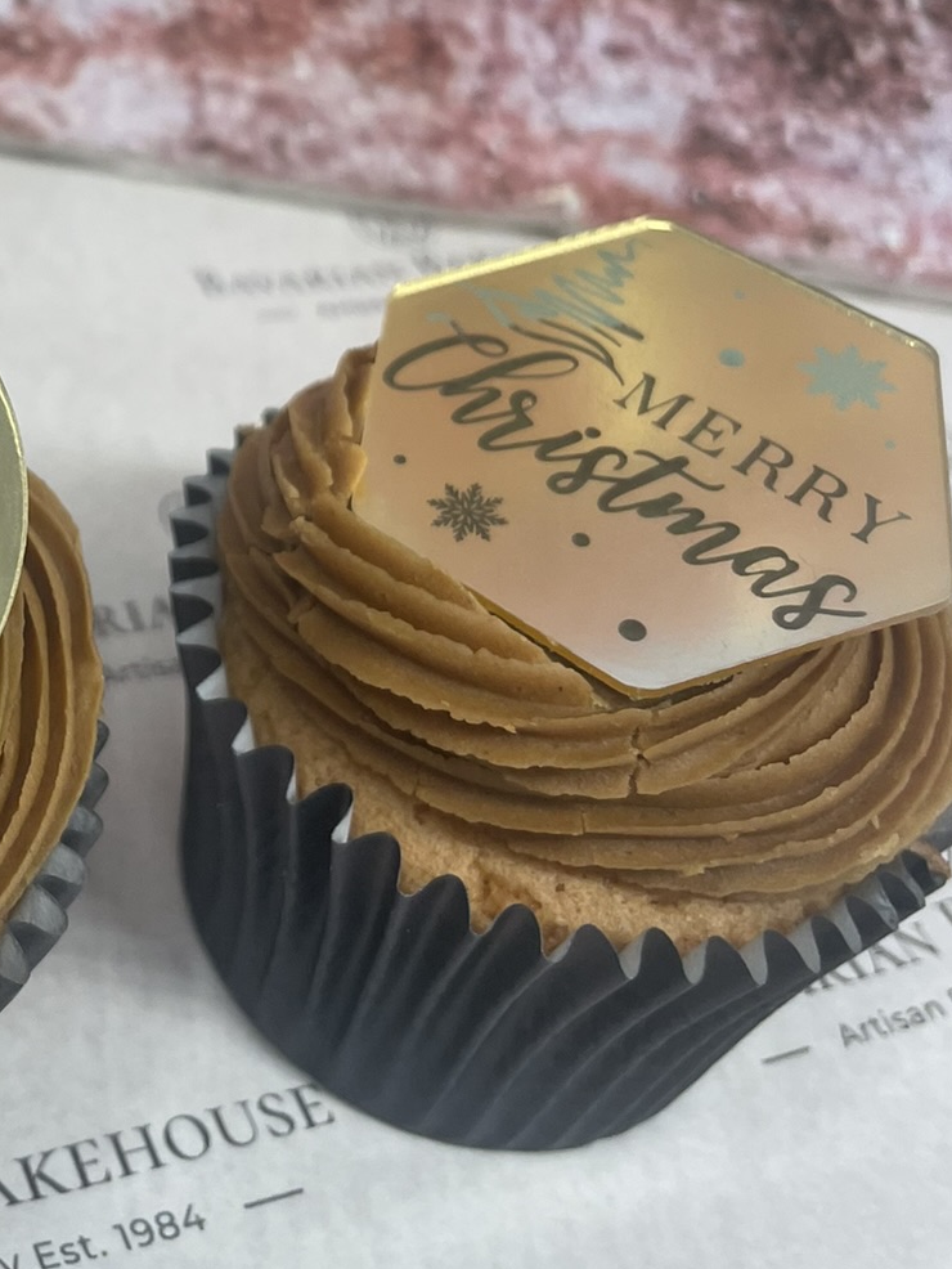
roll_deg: -11.8
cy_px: 306
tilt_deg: -34.9
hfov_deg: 26.2
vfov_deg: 34.7
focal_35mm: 54
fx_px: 1979
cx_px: 103
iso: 80
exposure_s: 1/100
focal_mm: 4.2
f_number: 1.6
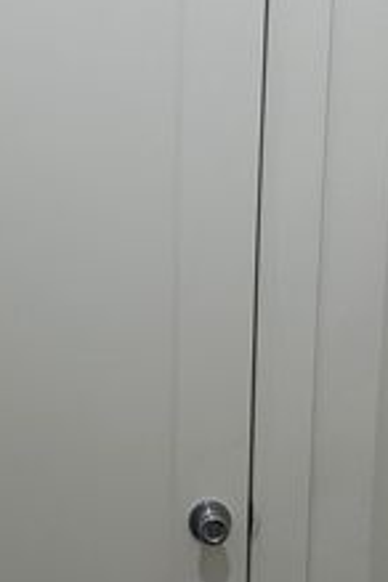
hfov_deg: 17.8
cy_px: 448
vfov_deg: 26.3
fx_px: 1229
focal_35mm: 76
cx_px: 82
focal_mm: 6.76
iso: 160
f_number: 1.78
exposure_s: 1/120
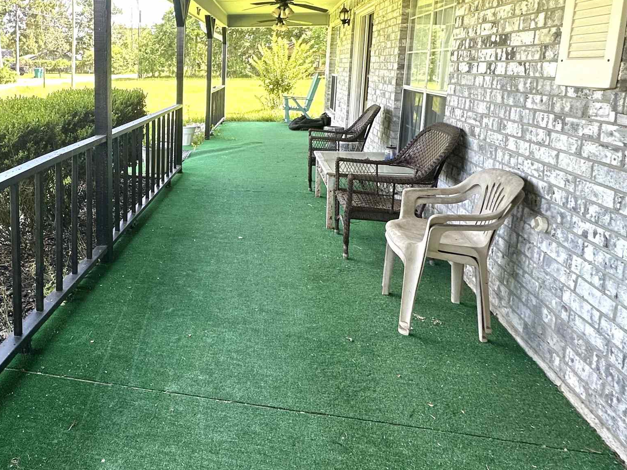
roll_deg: -0.4
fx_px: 507
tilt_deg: -9.7
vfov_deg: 48.5
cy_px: 139
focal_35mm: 28
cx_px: 132
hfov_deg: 58.9
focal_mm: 2.22
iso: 50
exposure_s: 1/99
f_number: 2.2
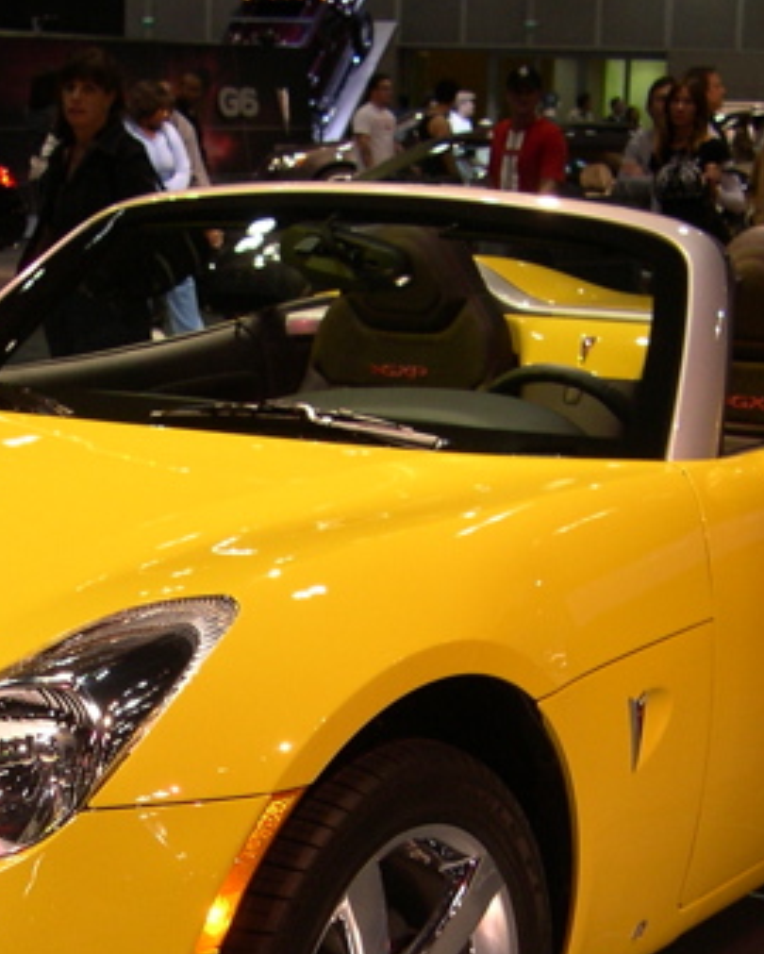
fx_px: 2485
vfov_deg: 21.4
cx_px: 190
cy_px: 795
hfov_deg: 17.4
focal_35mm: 88
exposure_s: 1/52
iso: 100
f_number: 2.8
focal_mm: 8
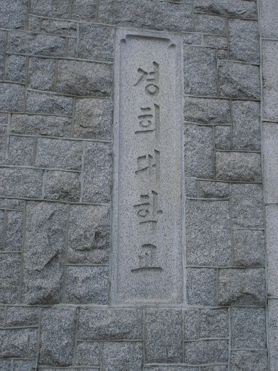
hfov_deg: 29.1
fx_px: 536
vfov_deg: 38.2
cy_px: 186
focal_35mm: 50
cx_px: 139
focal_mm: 9
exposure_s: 1/125
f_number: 4.5
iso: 64
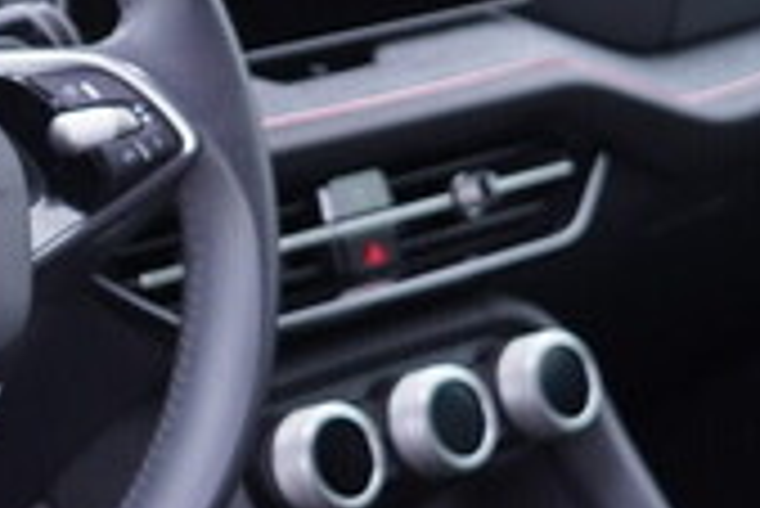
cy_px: 344
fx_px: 2472
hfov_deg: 16.8
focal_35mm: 117
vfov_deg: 11.7
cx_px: -126
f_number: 2.8
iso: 250
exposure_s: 1/40
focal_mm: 24
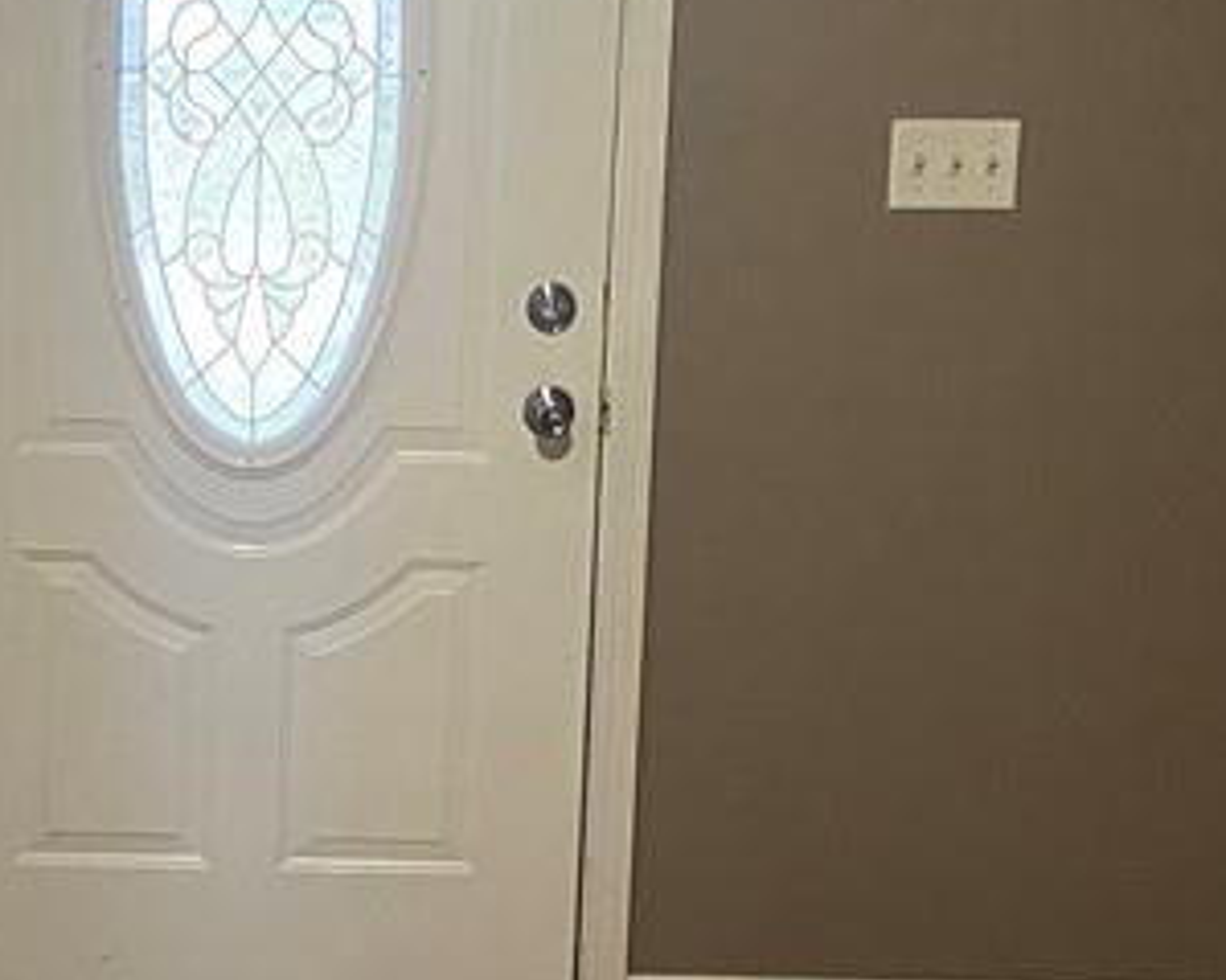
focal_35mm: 87
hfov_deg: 21.7
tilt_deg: -14.1
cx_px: 234
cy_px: 595
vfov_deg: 17.6
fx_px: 3156
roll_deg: -1.3
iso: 400
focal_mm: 4.25
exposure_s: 1/60
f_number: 1.8
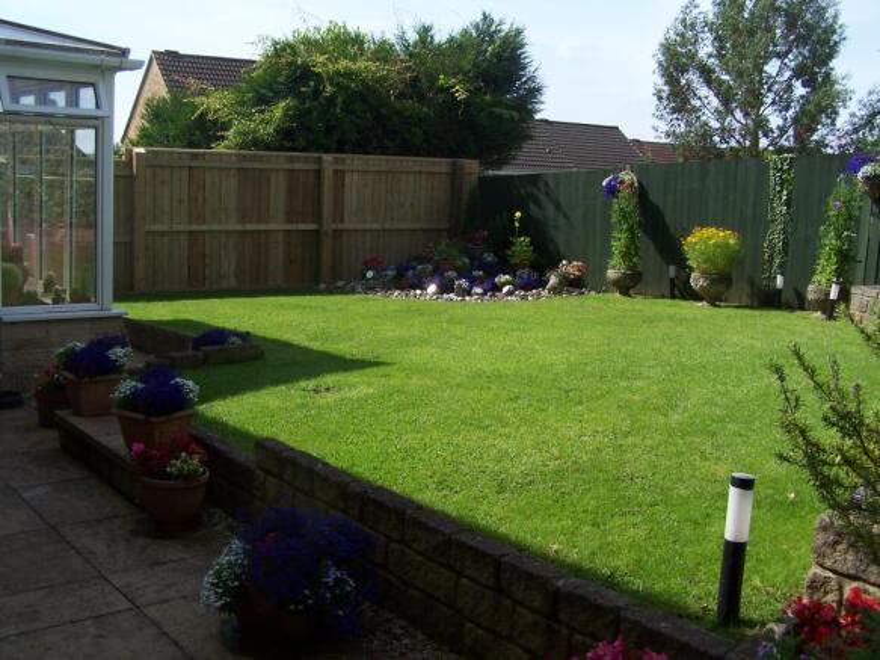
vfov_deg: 37.7
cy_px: 330
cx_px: 440
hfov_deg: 49.0
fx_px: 966
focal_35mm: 38
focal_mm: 6.3
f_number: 4
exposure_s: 1/500
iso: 80
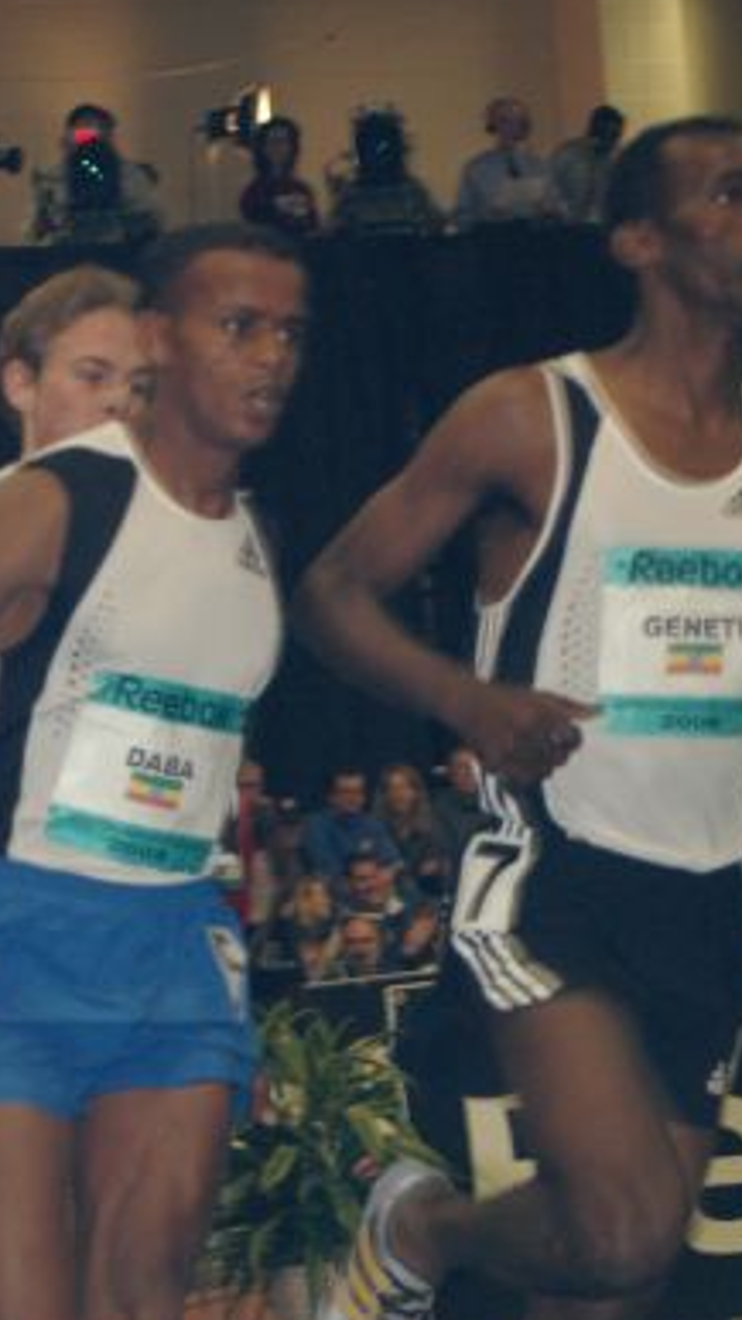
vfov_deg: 9.0
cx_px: 222
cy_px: 985
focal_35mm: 238
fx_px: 8331
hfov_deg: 5.1
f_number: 6.3
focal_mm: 73
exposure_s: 1/125
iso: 800
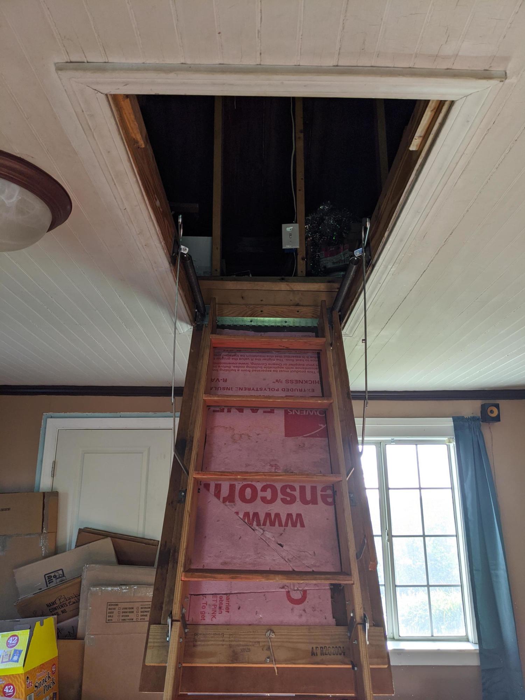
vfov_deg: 65.3
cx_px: 262
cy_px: 350
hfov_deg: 51.4
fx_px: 546
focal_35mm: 27
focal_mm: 4.38
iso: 45
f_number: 1.73
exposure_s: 1/79.8
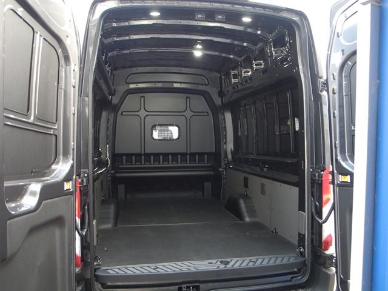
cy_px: 146
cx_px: 194
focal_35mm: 28
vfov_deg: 49.7
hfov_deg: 63.4
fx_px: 314
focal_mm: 6
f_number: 2.8
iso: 400
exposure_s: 1/50
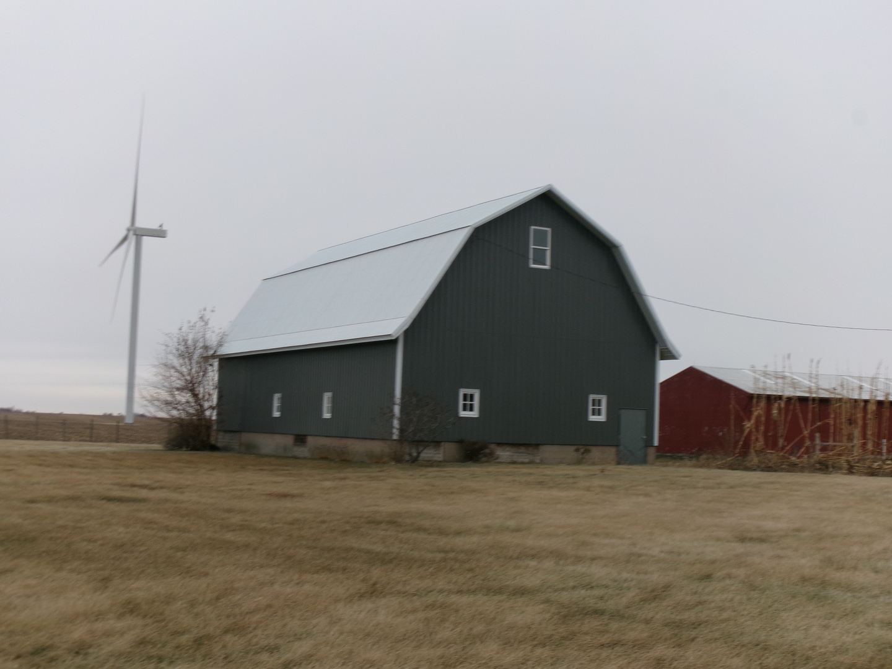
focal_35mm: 53
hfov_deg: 36.2
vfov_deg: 27.5
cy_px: 334
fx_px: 1366
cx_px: 446
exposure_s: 1/38
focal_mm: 9.5
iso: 100
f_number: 13.1
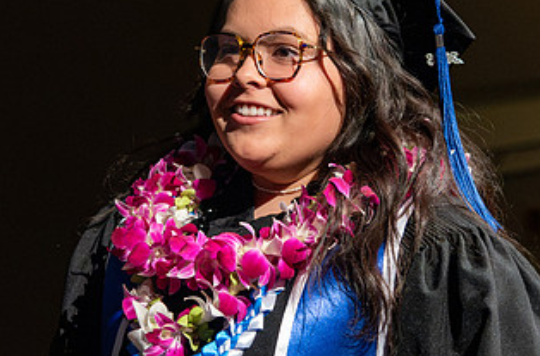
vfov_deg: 8.3
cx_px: 170
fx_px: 2436
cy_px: 17
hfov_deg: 12.6
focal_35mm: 163
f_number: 4
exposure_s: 1/160
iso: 5000
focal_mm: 66
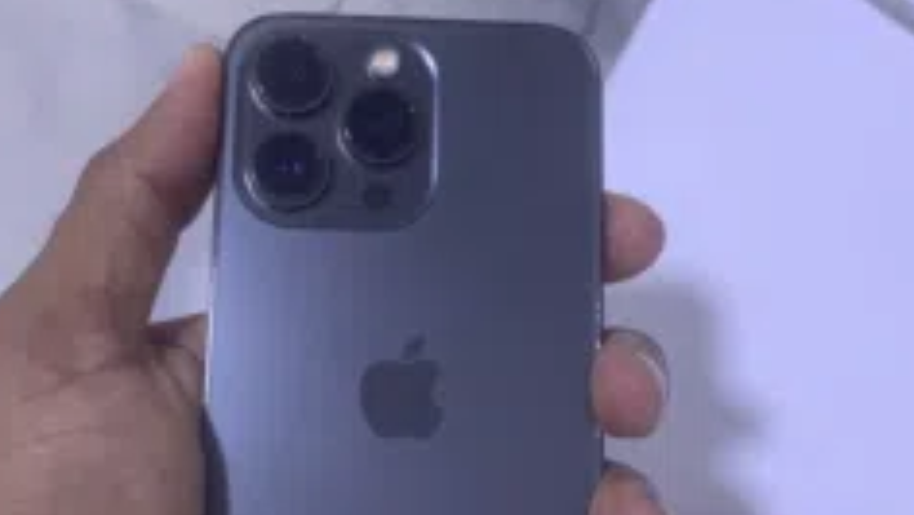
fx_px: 1164
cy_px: 345
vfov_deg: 24.8
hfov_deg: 42.8
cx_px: 422
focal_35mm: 48
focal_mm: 4.25
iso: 100
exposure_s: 1/75
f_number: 1.8
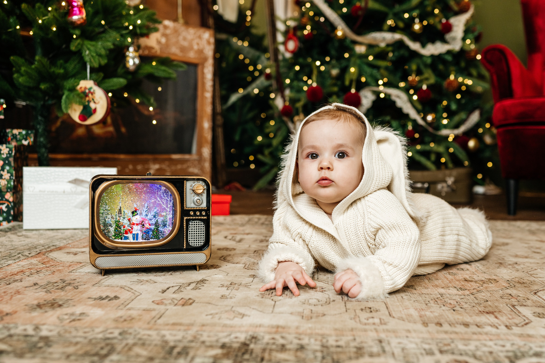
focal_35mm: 38
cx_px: 288
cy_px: 186
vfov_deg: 34.7
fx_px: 582
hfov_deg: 50.2
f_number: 3.2
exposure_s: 1/200
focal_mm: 35
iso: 320
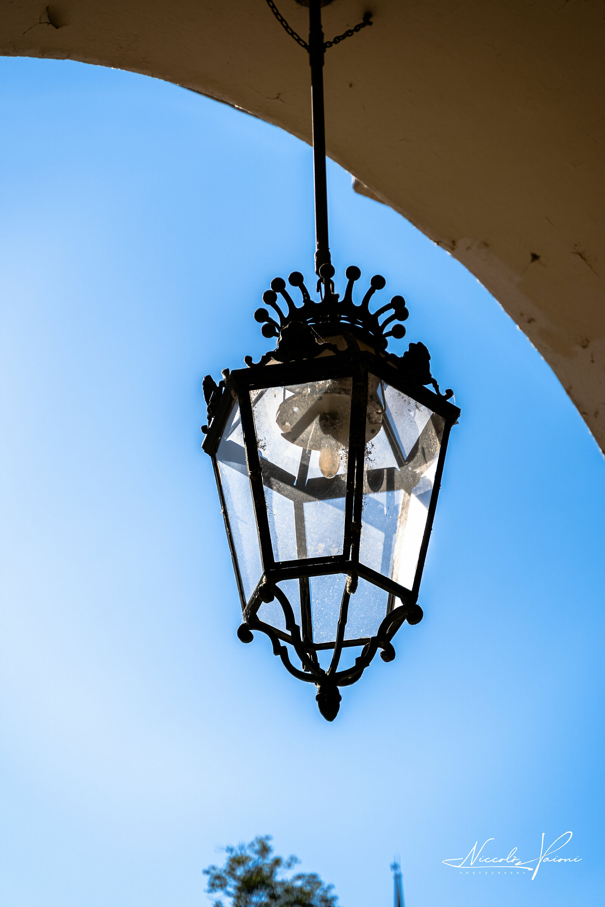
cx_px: 302
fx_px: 1739
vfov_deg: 29.2
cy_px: 454
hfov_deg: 19.7
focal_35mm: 69
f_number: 2.8
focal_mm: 69
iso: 100
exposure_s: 1/800
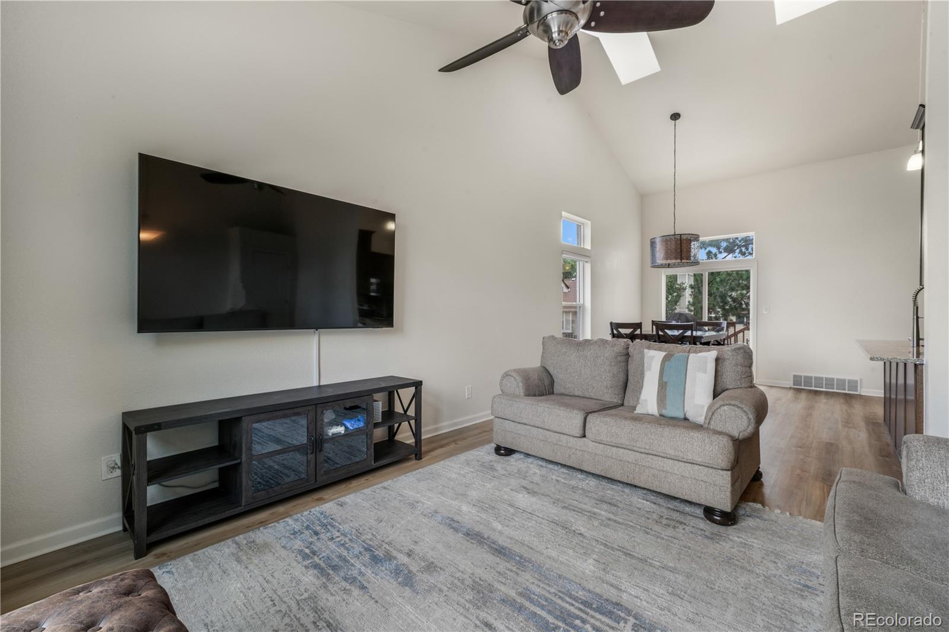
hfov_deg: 100.4
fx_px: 395
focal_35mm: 15
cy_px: 316
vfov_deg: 77.3
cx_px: 474
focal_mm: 15
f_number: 14
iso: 400
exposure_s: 1/2.5
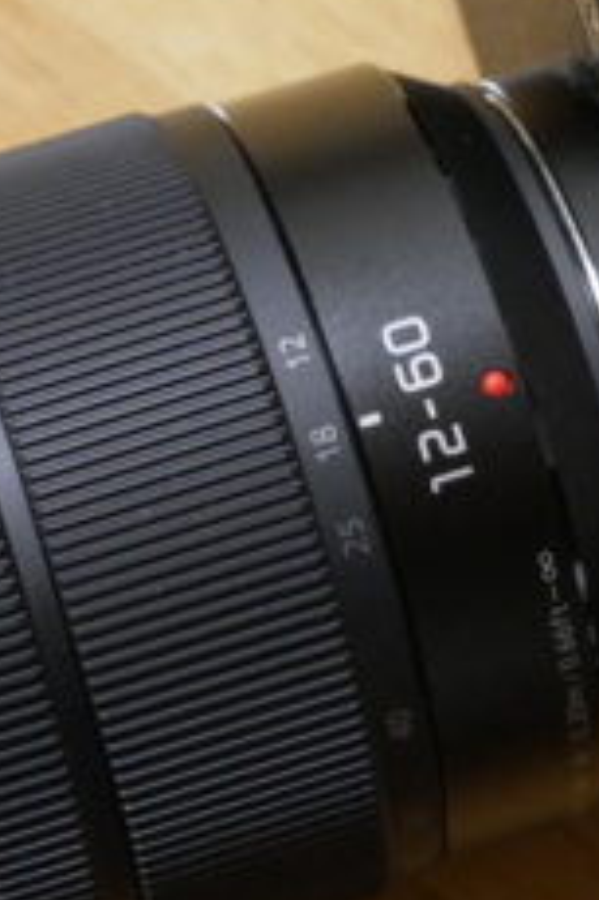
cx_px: 329
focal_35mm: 174
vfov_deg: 11.8
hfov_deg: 7.9
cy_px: 323
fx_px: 4349
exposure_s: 1/25
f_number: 5.6
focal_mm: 32
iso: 3200
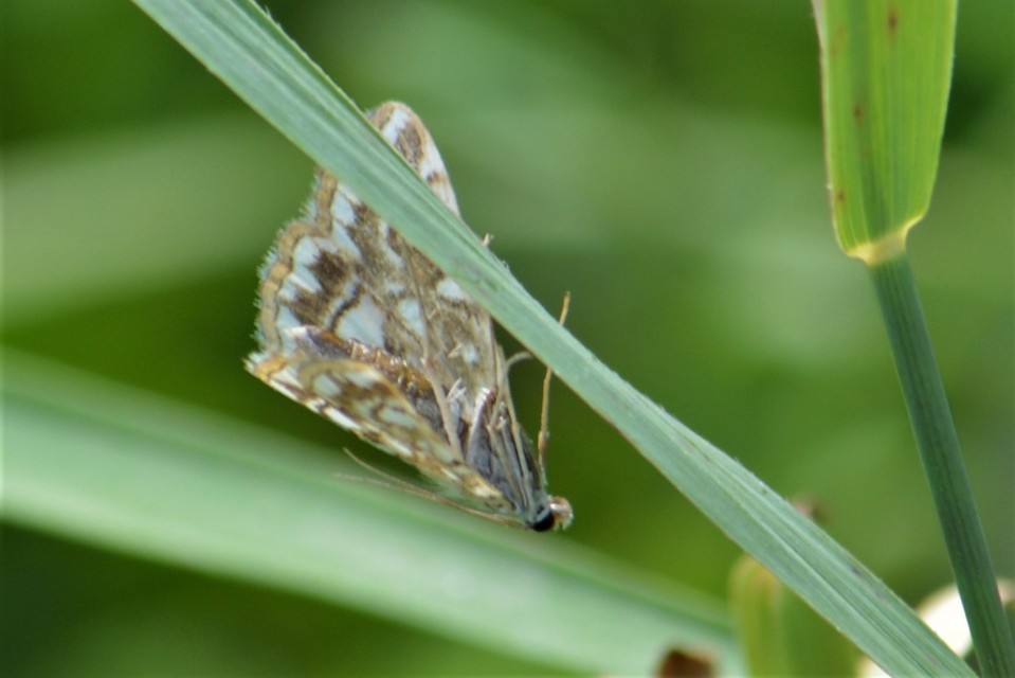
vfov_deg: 4.2
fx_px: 9306
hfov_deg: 6.2
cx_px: 508
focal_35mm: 330
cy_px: 339
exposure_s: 1/125
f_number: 8
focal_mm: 220
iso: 140
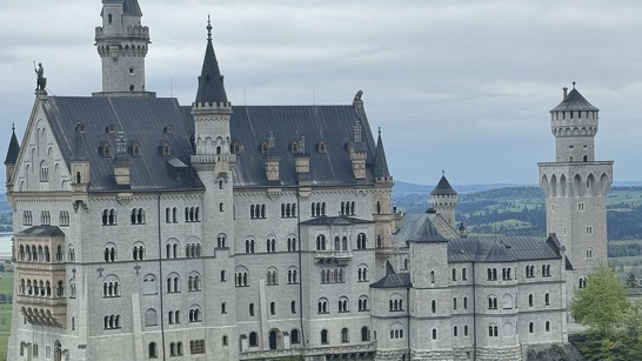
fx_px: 1668
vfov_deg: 12.3
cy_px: 254
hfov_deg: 21.8
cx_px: 341
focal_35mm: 98
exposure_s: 1/926
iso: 64
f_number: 1.78
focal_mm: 6.76
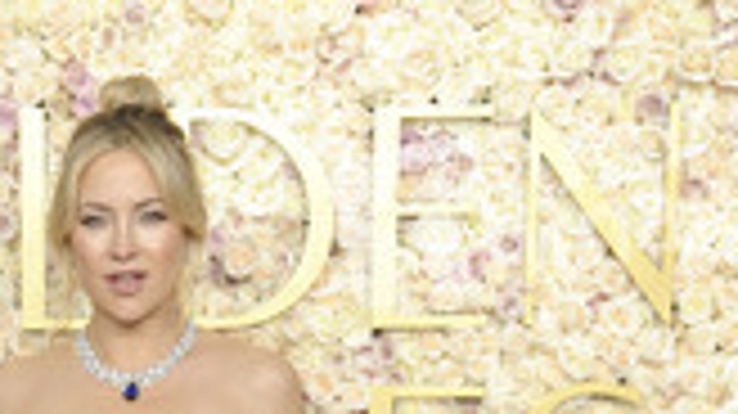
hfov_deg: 14.9
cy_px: 878
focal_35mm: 143
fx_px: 2797
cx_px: 155
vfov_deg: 8.0
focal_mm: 56
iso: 1000
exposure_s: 1/250
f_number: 13
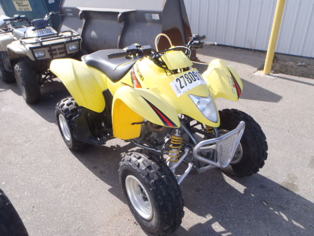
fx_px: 254
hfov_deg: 63.4
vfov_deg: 49.7
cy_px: 118
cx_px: 157
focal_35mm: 28
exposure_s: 1/320
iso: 80
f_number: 4.5
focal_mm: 5
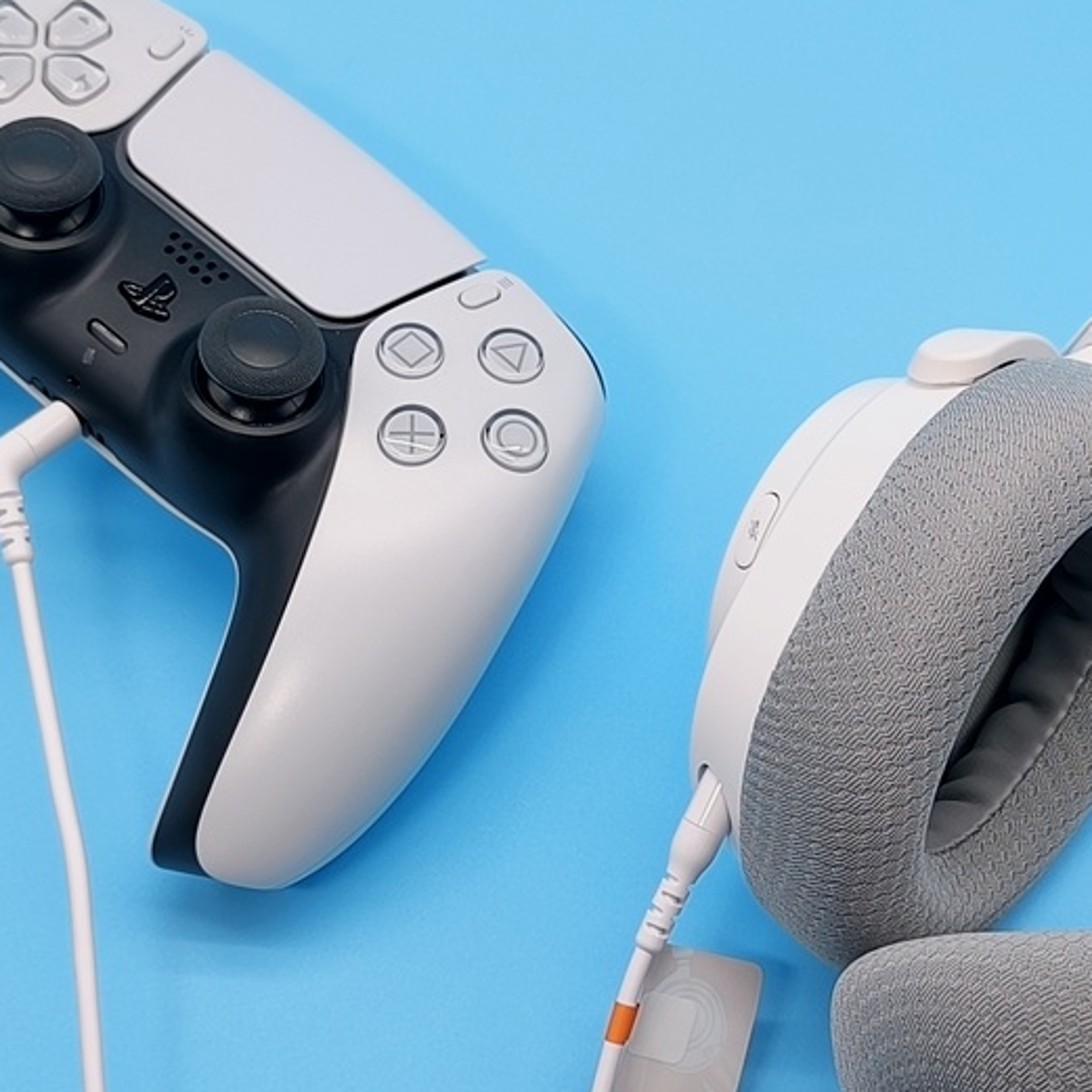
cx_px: 667
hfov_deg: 23.6
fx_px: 2605
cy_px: 608
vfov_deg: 23.7
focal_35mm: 73
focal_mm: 6.14
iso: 200
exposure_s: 1/100
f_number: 1.65
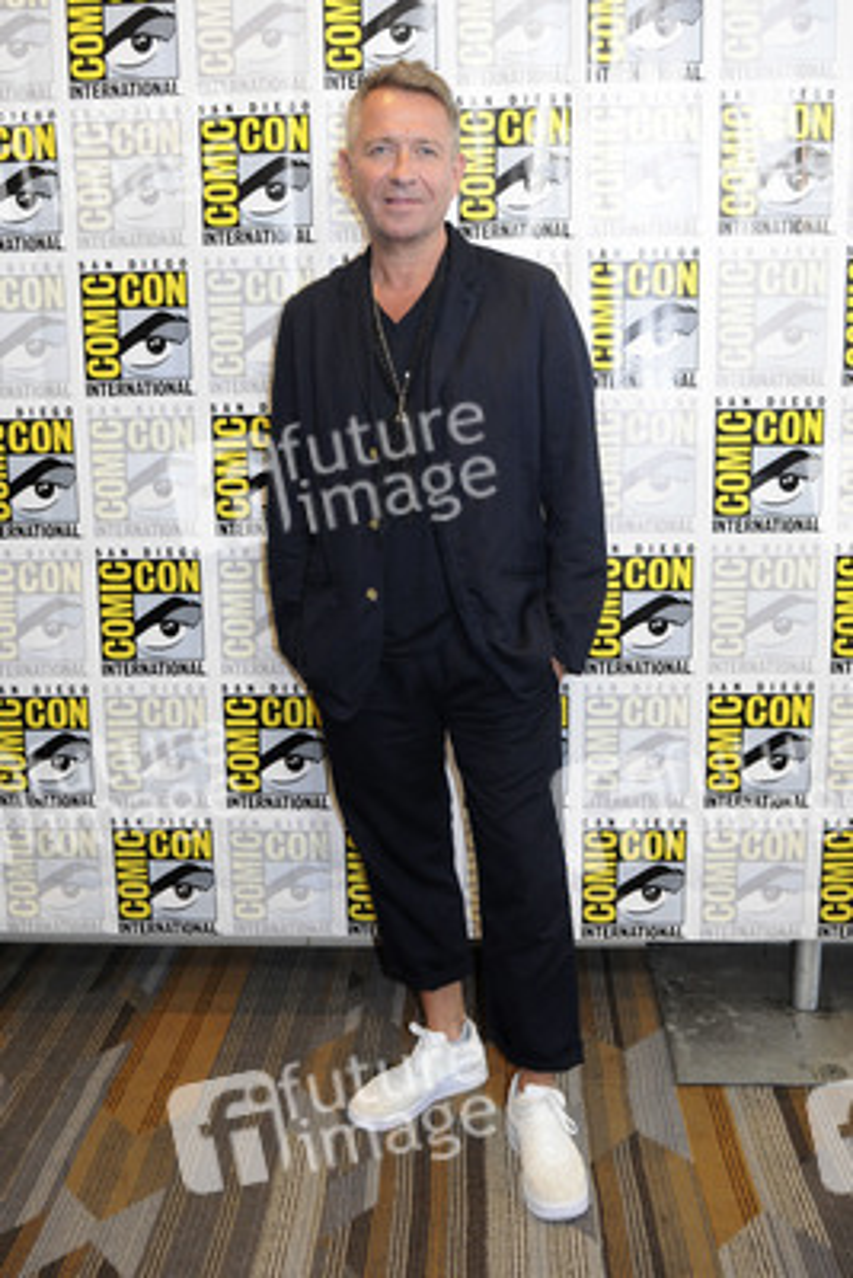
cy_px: 639
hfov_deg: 36.9
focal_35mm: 36
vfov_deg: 53.1
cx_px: 426
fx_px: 1278
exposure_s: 1/60
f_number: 4.5
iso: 1000
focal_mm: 24
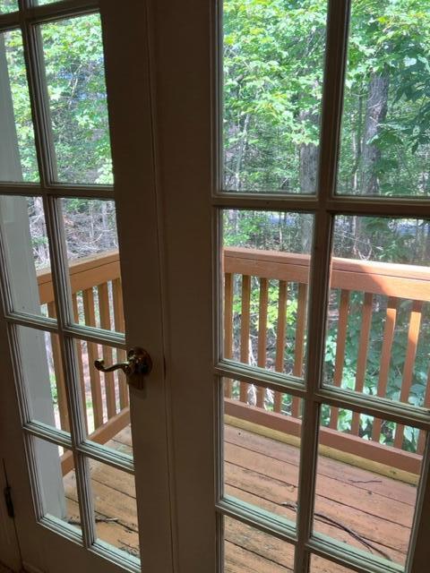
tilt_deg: -16.7
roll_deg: +1.6
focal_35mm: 26
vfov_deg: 67.3
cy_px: 286
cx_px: 215
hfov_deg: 53.1
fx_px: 431
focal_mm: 5.7
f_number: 1.5
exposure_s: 1/145
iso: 64
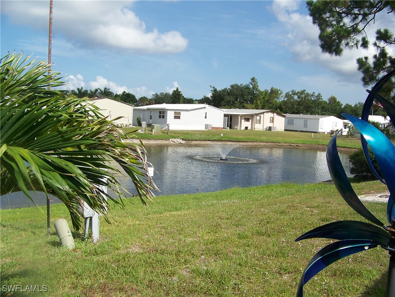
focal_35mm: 36
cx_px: 198
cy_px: 148
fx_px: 411
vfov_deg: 39.7
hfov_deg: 51.4
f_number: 4
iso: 64
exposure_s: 1/500
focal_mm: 5.85
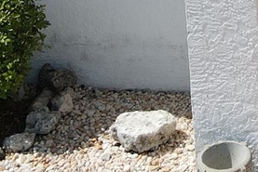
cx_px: 468
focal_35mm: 144
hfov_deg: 12.9
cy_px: -283
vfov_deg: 8.5
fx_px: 1032
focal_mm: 4.5
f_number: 2.8
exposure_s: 1/800
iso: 100
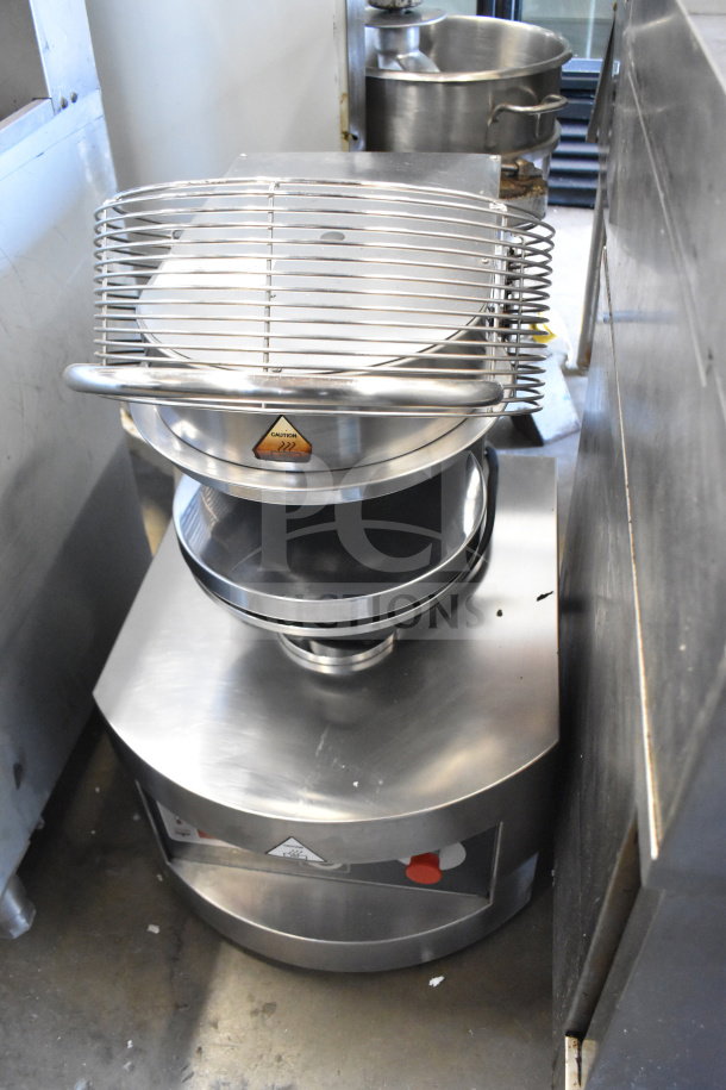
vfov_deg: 61.9
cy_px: 545
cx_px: 363
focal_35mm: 30
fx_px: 907
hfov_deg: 43.6
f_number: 4.5
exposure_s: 1/80
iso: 6400
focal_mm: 20
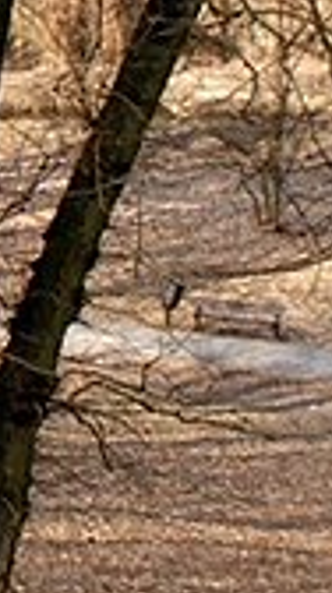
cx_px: -646
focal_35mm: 169
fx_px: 2656
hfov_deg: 6.5
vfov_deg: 12.6
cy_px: 35
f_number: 8
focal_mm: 20
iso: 100
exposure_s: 1/60
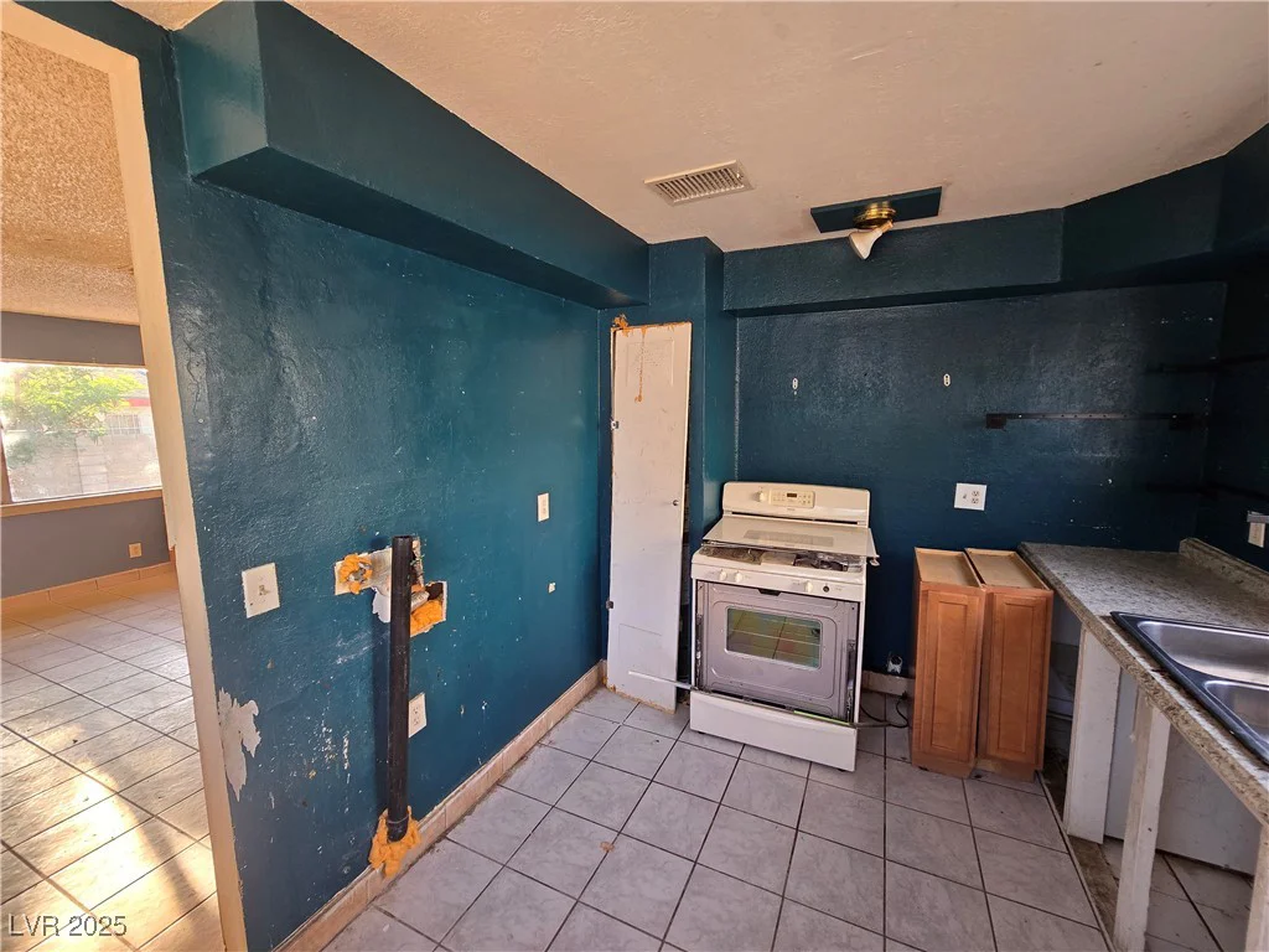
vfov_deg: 89.9
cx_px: 634
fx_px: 477
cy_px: 476
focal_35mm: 13
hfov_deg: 106.2
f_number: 2.2
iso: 125
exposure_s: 1/60
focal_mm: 2.2
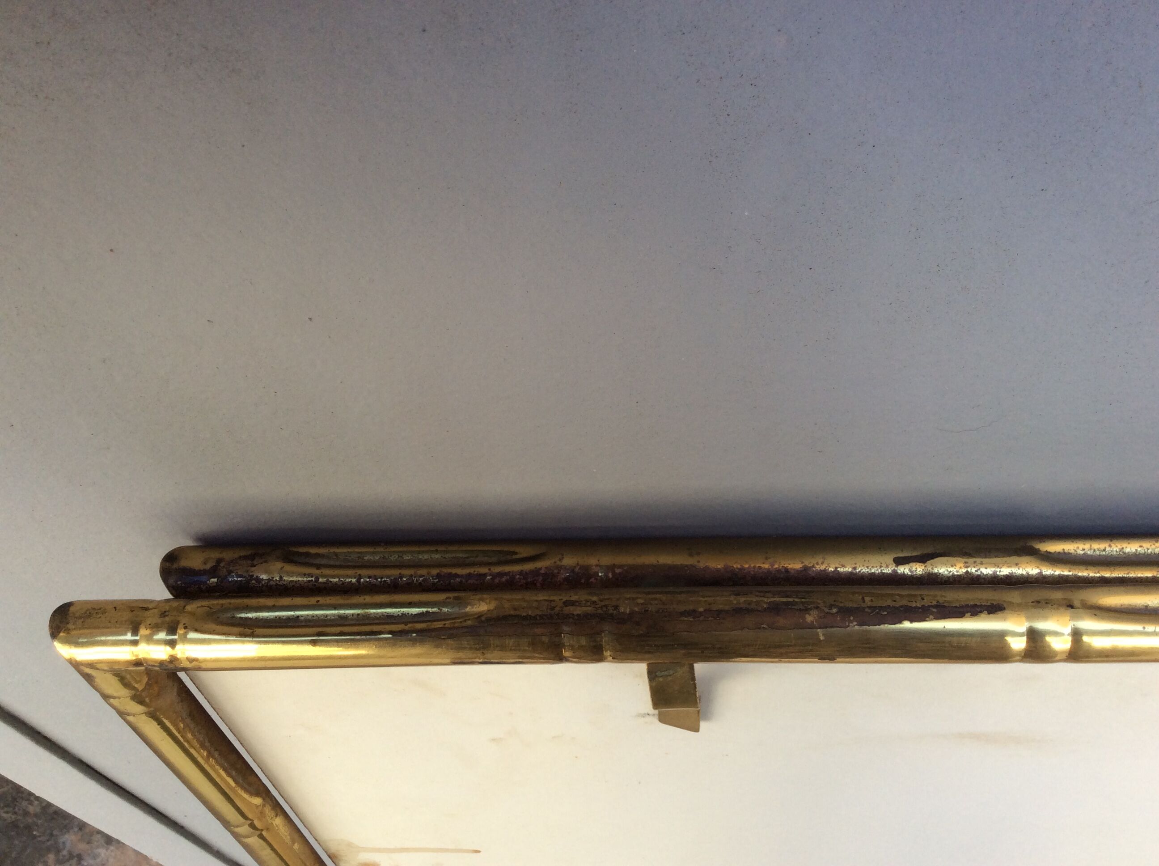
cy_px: 433
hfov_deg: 56.9
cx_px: 580
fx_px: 1070
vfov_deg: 44.1
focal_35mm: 32
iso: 32
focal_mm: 3.3
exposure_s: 1/110
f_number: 2.4
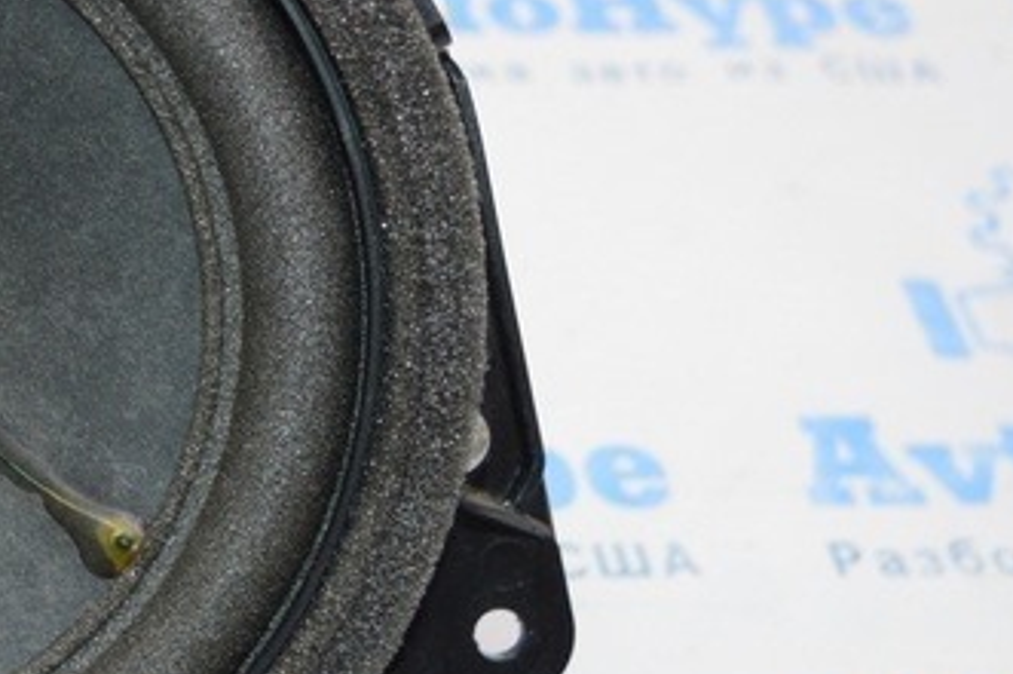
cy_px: 293
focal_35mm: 102
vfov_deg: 13.4
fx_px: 2867
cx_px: -202
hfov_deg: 18.9
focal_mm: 22
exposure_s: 1/60
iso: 400
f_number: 4
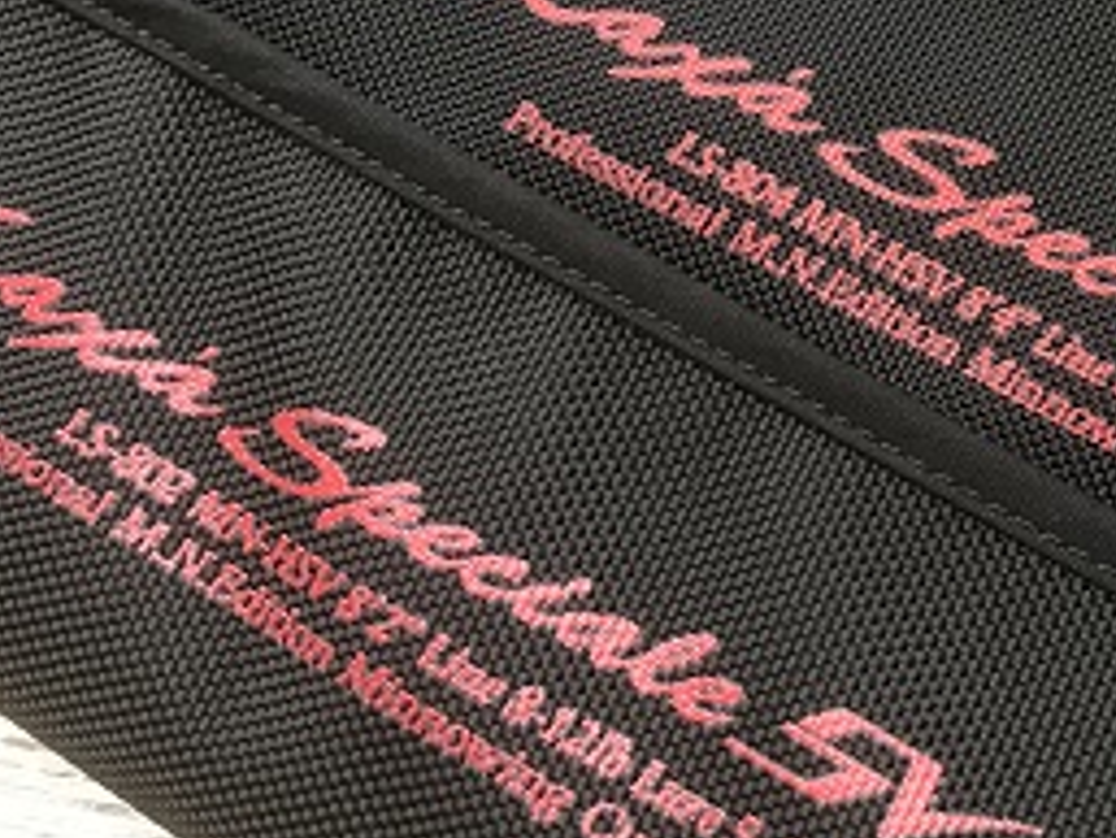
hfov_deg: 28.1
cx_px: 1044
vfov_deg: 22.2
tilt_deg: -63.1
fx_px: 2129
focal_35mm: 66
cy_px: 265
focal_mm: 3.99
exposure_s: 1/20
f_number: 1.8
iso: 40
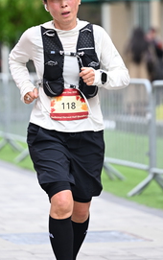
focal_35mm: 279
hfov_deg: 4.7
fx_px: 1978
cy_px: 67
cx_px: 77
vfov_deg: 7.5
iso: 640
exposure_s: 1/1600
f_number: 2.8
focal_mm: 135
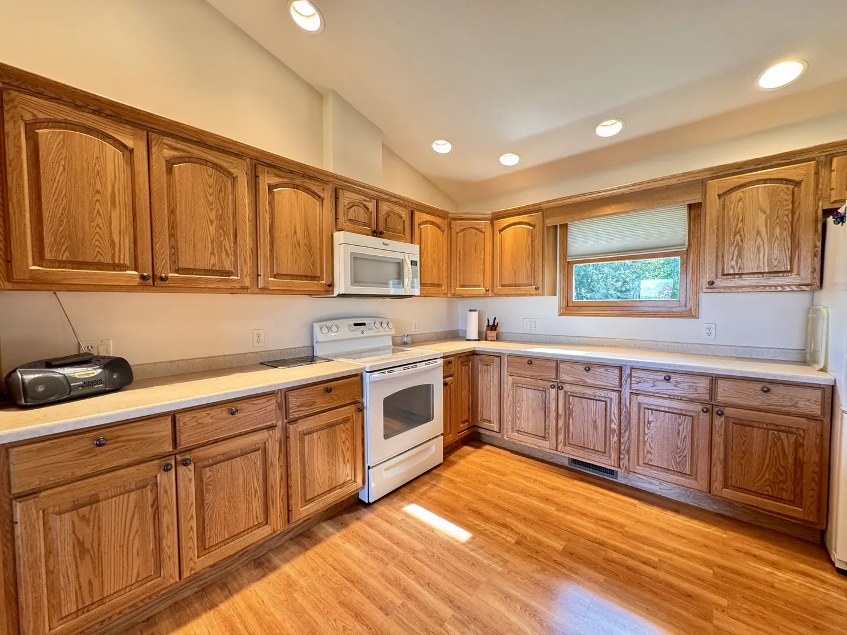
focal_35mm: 14
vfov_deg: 85.7
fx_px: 343
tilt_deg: -2.2
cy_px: 318
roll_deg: -0.5
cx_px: 424
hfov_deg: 102.1
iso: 320
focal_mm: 2.22
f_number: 2.2
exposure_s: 1/60
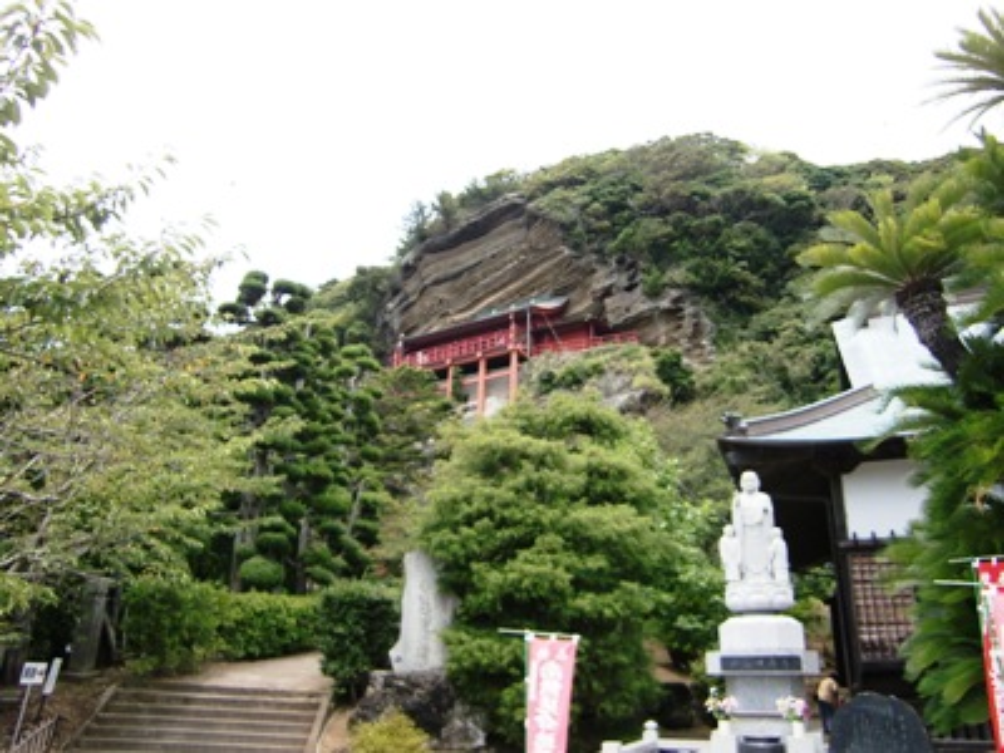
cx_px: 502
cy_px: 376
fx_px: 812
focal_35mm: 28
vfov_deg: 49.7
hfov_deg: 63.4
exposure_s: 1/640
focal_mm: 4.9
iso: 64
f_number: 2.6
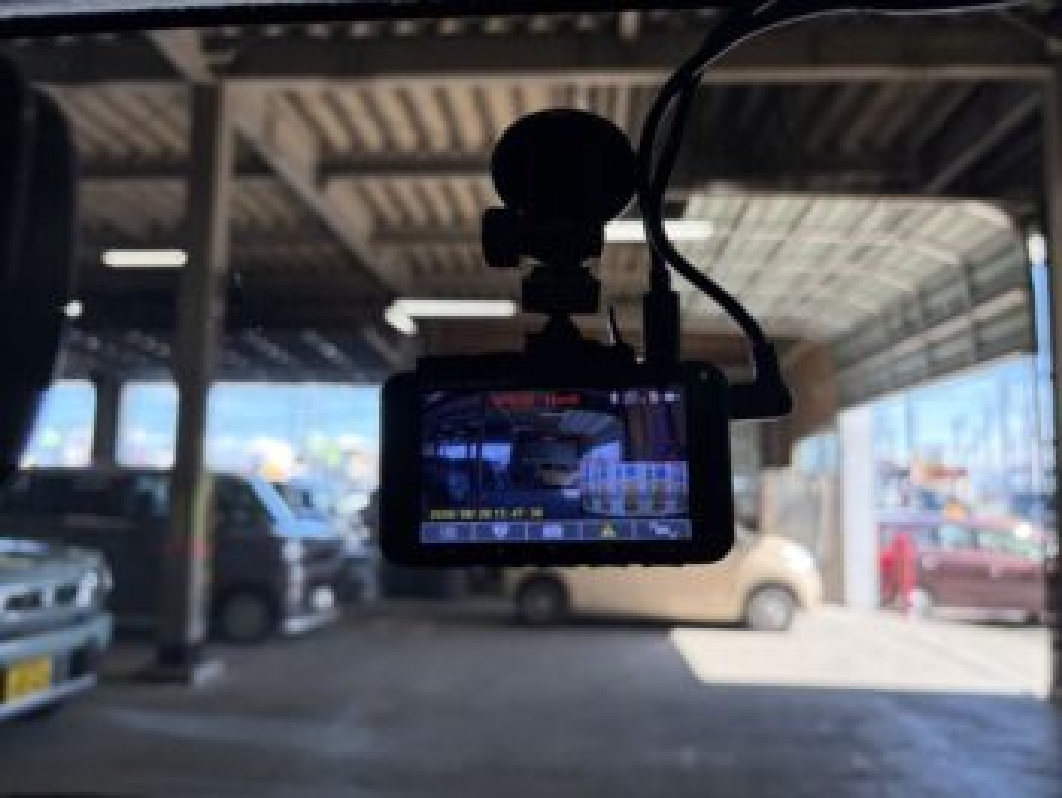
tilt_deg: +6.2
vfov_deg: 53.1
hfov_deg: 67.3
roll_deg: -1.0
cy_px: 399
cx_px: 531
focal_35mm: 26
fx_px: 798
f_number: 1.6
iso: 80
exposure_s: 1/209
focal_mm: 5.96
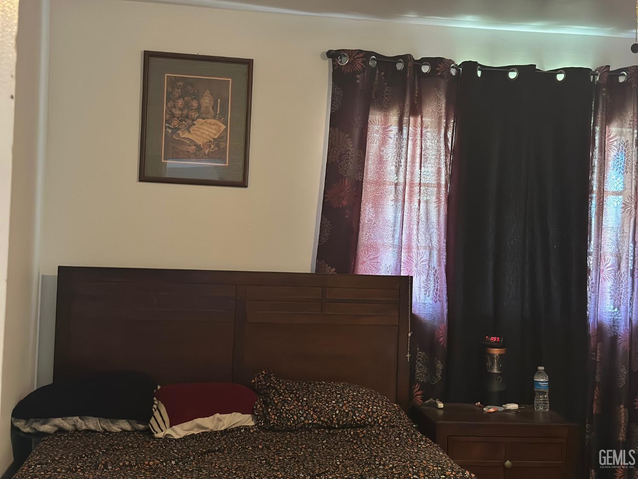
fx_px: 885
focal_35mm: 48
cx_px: 319
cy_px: 240
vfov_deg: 30.3
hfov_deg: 39.7
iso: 800
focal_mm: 6.86
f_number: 1.78
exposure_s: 1/35
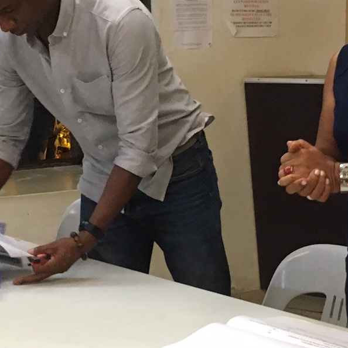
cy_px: 217
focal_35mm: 87
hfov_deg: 19.9
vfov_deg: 19.9
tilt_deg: -10.2
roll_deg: +0.2
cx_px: 159
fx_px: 990
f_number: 2.2
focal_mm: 4.15
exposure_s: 1/25
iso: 200
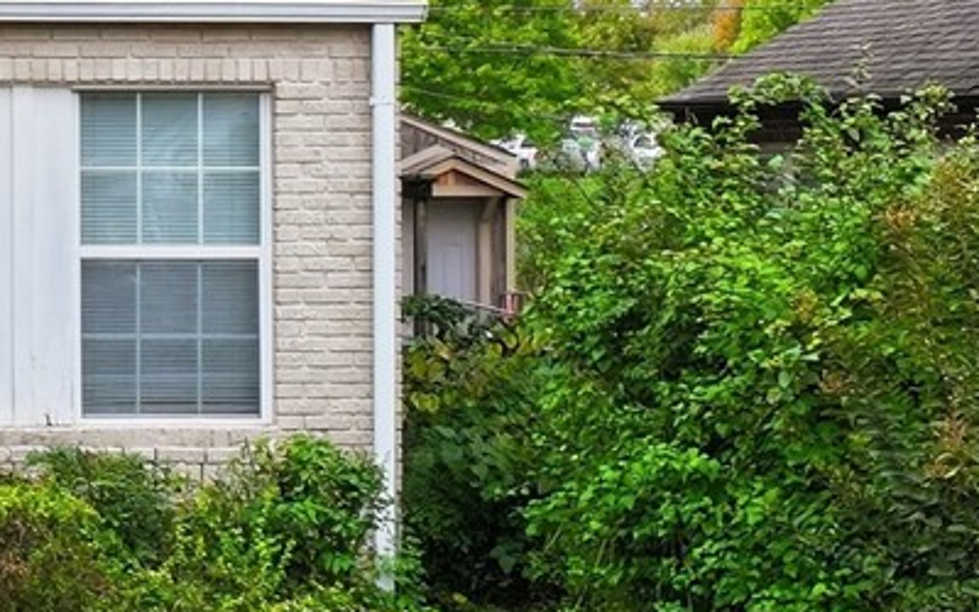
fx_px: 3255
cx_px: -688
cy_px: 152
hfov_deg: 15.2
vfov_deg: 10.7
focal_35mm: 122
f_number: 2.8
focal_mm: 12.3
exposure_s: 1/1000
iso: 230
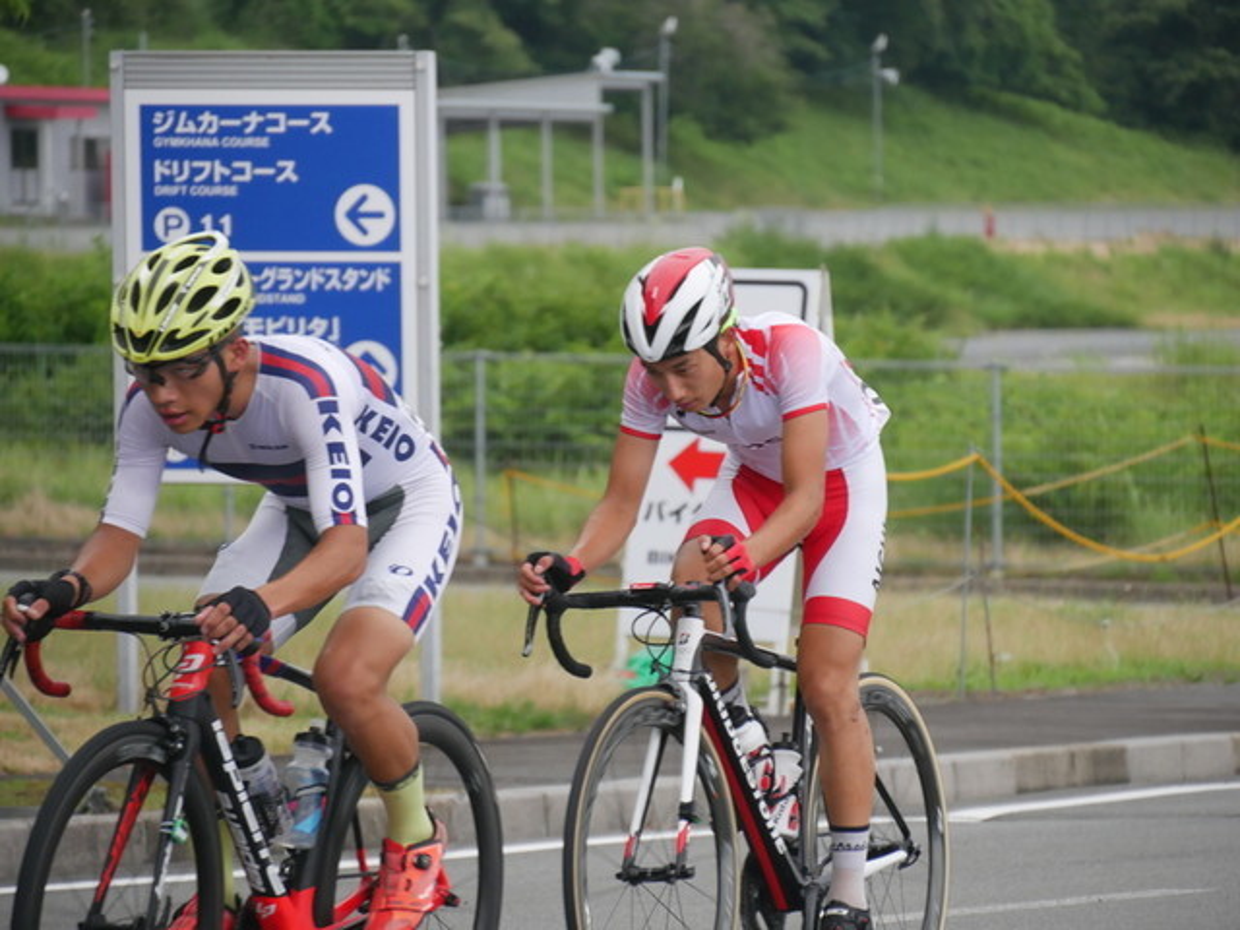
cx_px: 620
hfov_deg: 7.1
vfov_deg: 5.3
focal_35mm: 280
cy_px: 465
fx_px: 10030
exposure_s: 1/500
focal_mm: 140
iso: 1000
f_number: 5.6
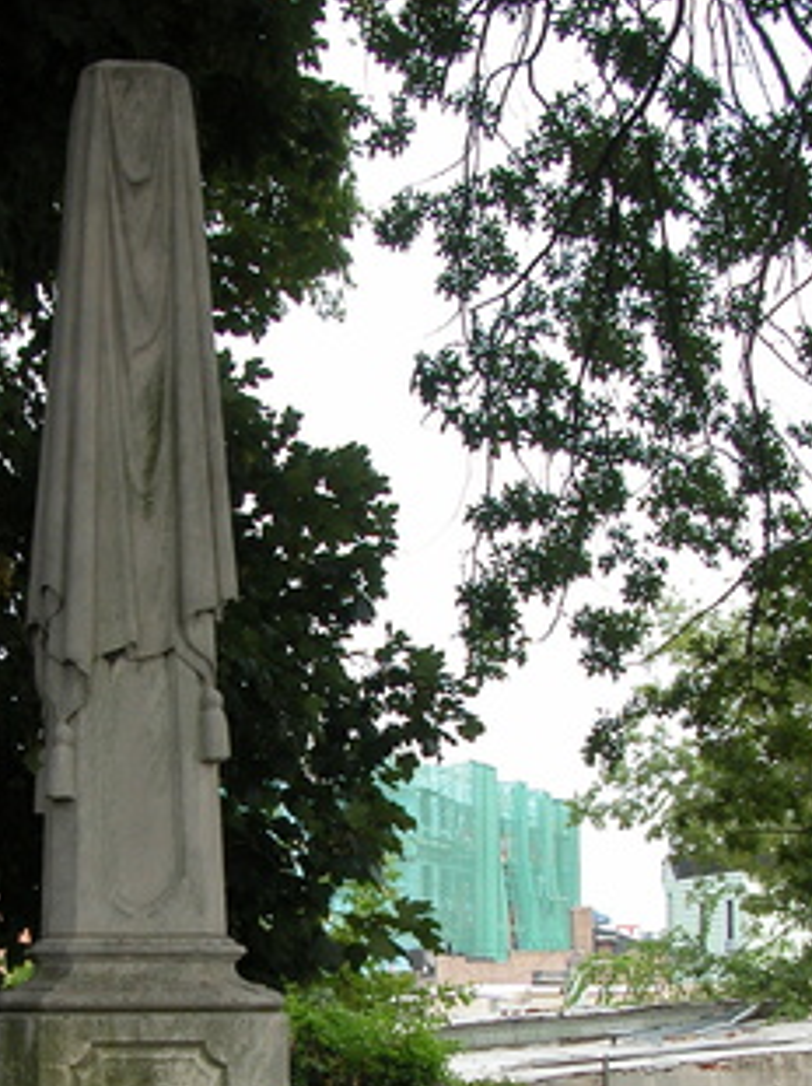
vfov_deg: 28.5
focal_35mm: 67
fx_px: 2098
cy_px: 830
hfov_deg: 21.8
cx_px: 250
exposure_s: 1/412
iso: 100
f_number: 2.8
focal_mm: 9
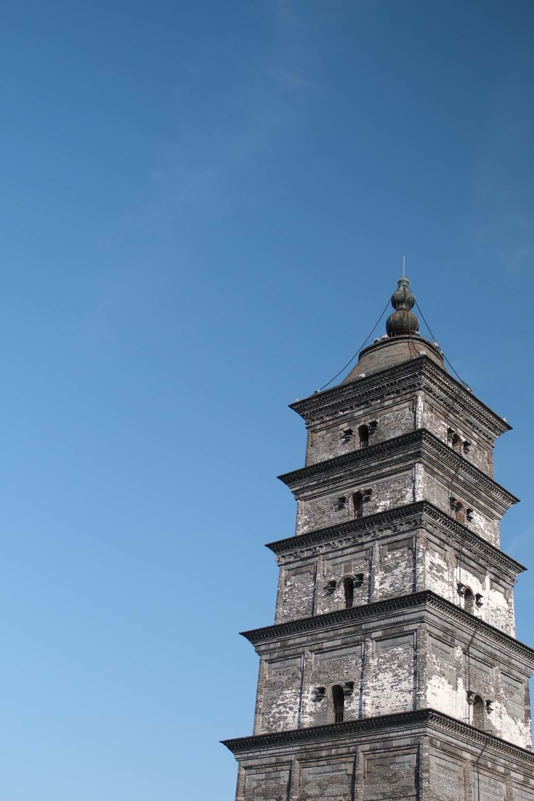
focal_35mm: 50
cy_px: 567
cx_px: 314
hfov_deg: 26.9
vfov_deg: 38.9
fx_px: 1113
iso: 160
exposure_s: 1/80
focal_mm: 18
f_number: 2.8
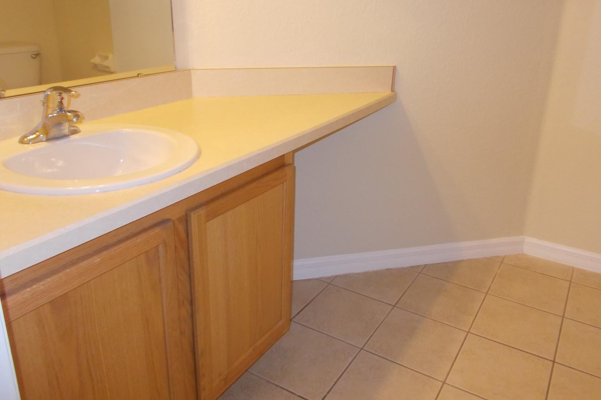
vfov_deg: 43.5
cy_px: 168
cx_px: 330
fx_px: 501
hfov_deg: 61.8
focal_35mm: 30
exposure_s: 1/10
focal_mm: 4.6
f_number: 3.2
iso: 200
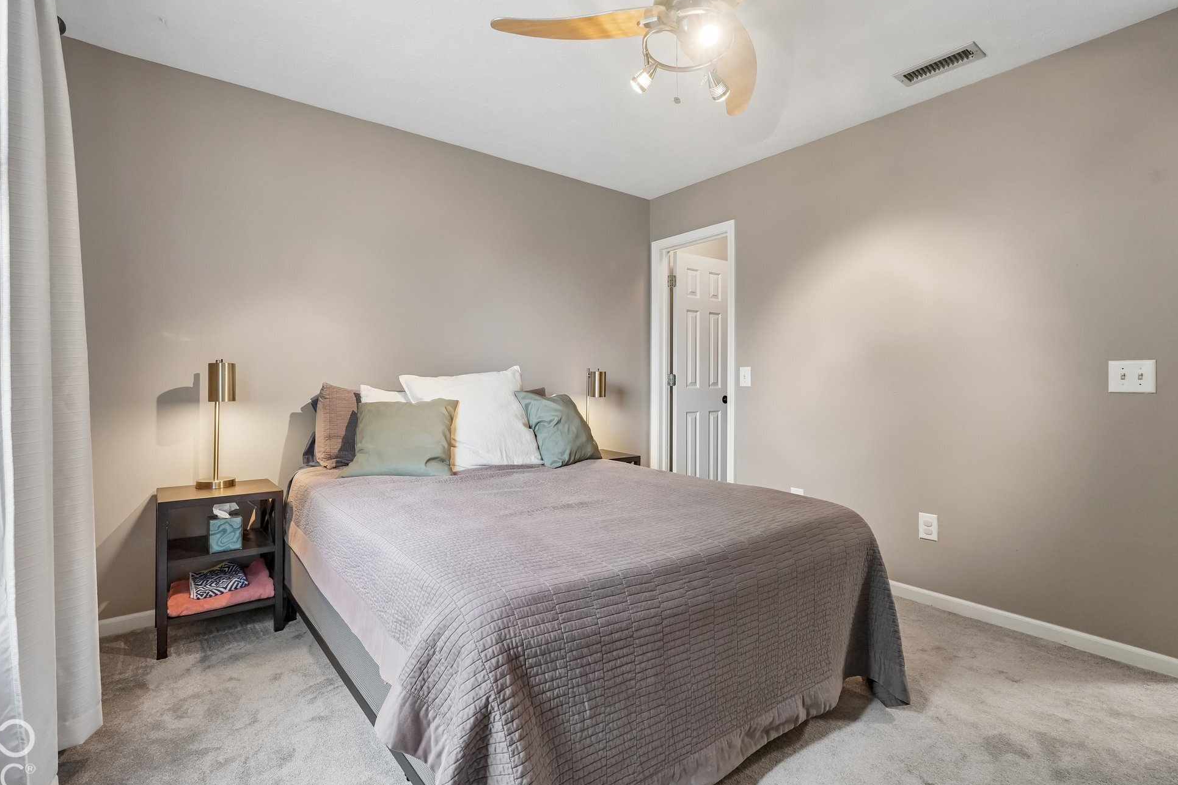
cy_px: 388
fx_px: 556
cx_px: 562
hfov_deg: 93.2
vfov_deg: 70.4
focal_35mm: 17
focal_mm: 16
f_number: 8
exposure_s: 1/30
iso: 1600
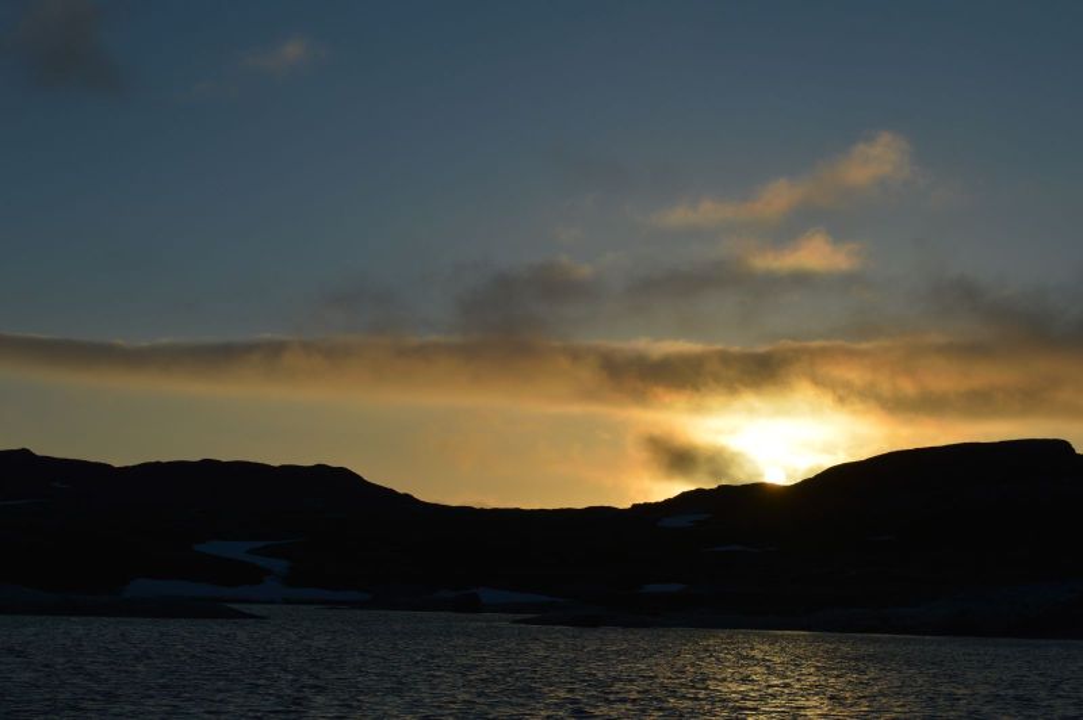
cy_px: 360
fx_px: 1984
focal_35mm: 66
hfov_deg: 30.5
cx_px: 542
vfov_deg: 20.6
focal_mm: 44
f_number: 13
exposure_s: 1/640
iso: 100
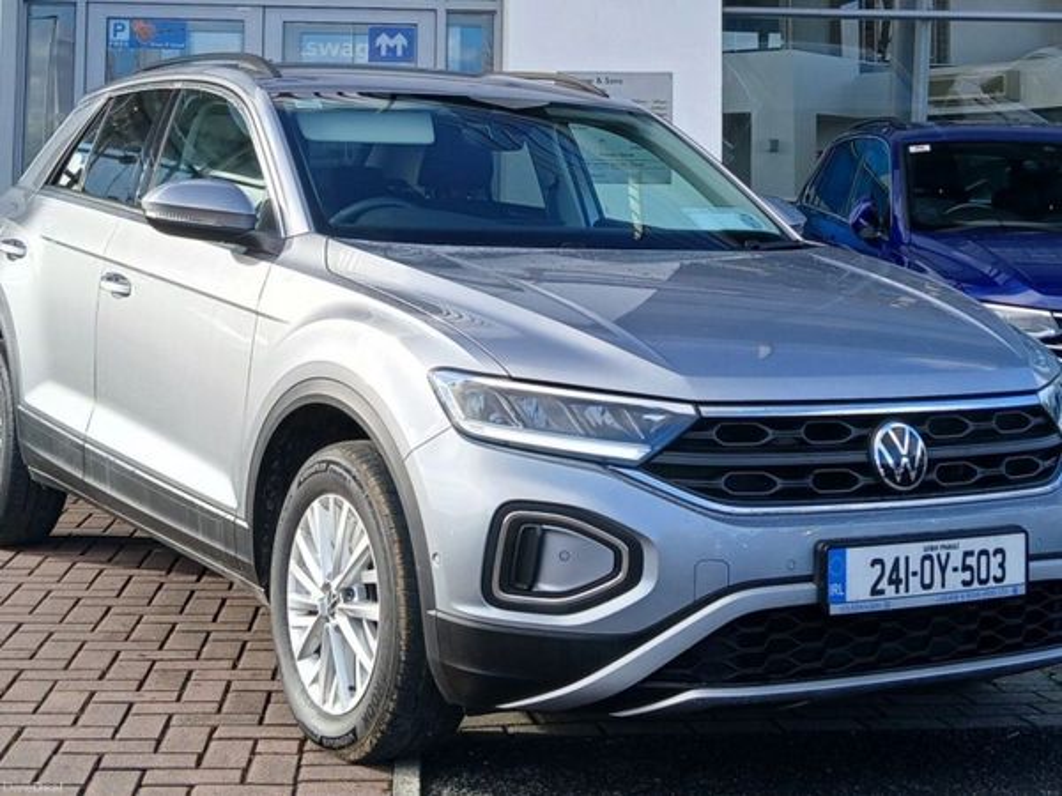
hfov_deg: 67.3
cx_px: 531
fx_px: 798
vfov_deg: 53.1
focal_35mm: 26
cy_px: 398
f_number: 1.8
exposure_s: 1/210
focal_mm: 3.98
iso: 20
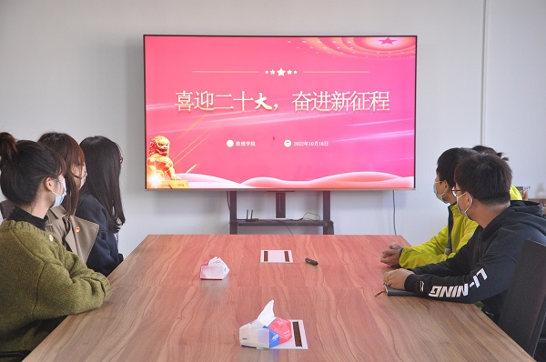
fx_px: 1136
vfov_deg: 18.1
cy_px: 181
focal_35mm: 75
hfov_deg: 27.0
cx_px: 273
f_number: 5
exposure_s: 1/125
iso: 1600
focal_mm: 50
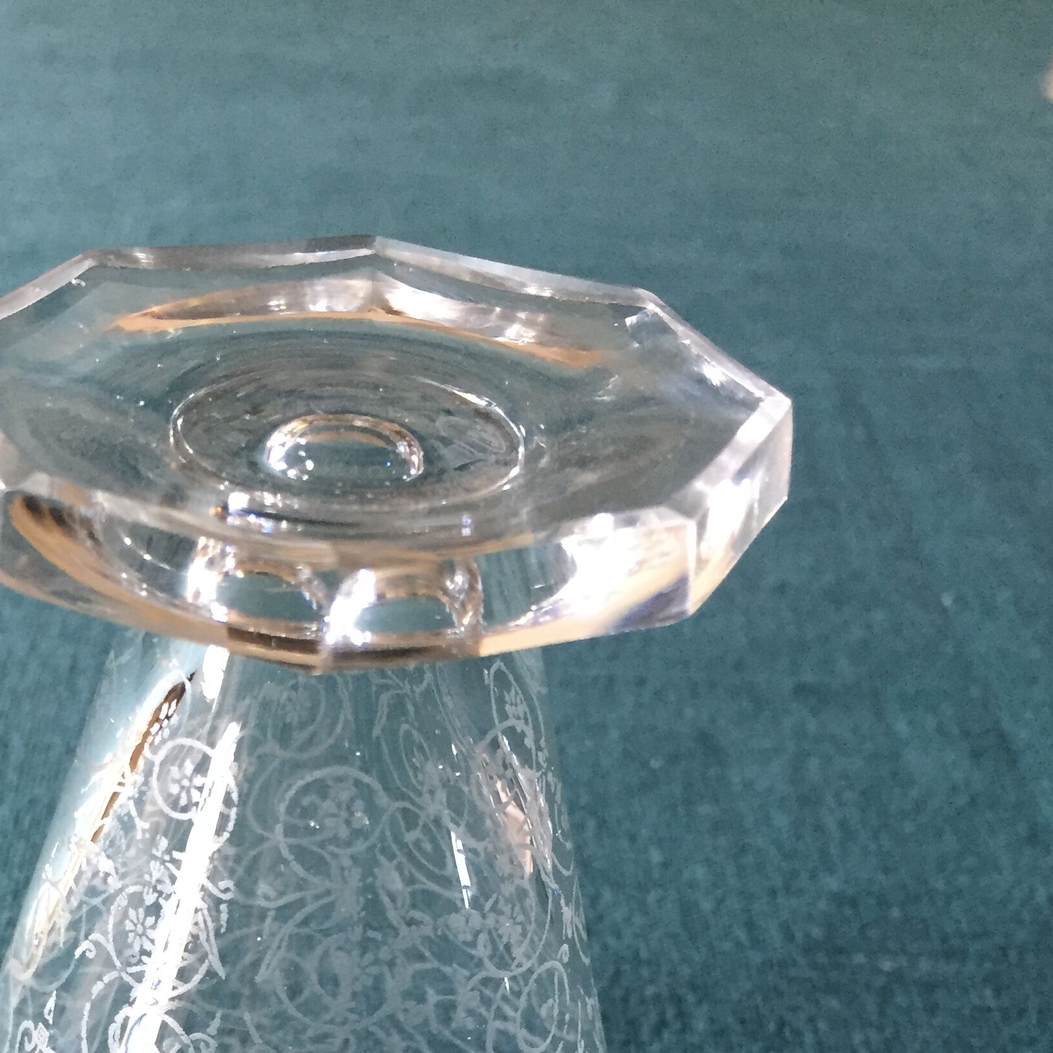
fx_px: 1755
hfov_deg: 33.0
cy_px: 1047
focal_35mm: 51
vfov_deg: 31.0
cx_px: 309
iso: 200
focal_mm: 4.15
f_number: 2.2
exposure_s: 1/33
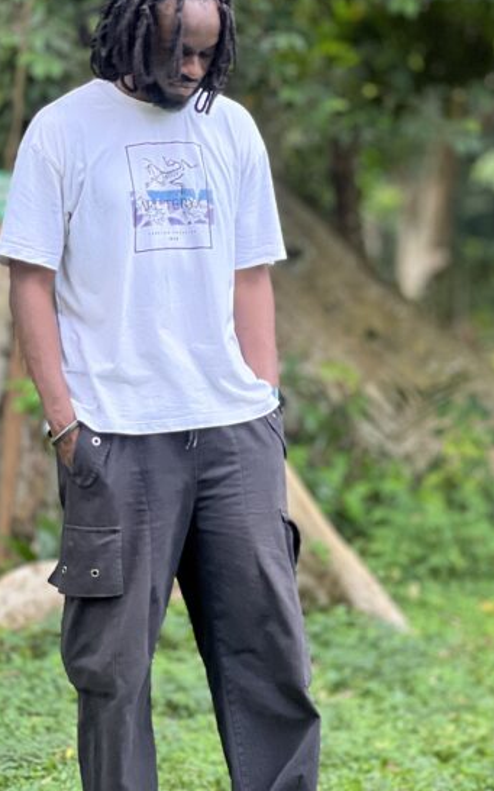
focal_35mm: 153
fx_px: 3298
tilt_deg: +4.8
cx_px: 229
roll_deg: -2.6
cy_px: 258
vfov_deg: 13.7
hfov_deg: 8.6
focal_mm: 9
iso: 160
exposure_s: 1/121
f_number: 2.8
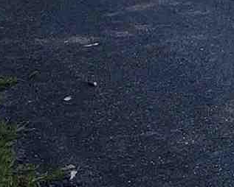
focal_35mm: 170
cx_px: 478
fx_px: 1178
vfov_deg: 8.3
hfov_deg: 10.4
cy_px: -272
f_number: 1.7
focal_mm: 4.75
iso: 100
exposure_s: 1/4729
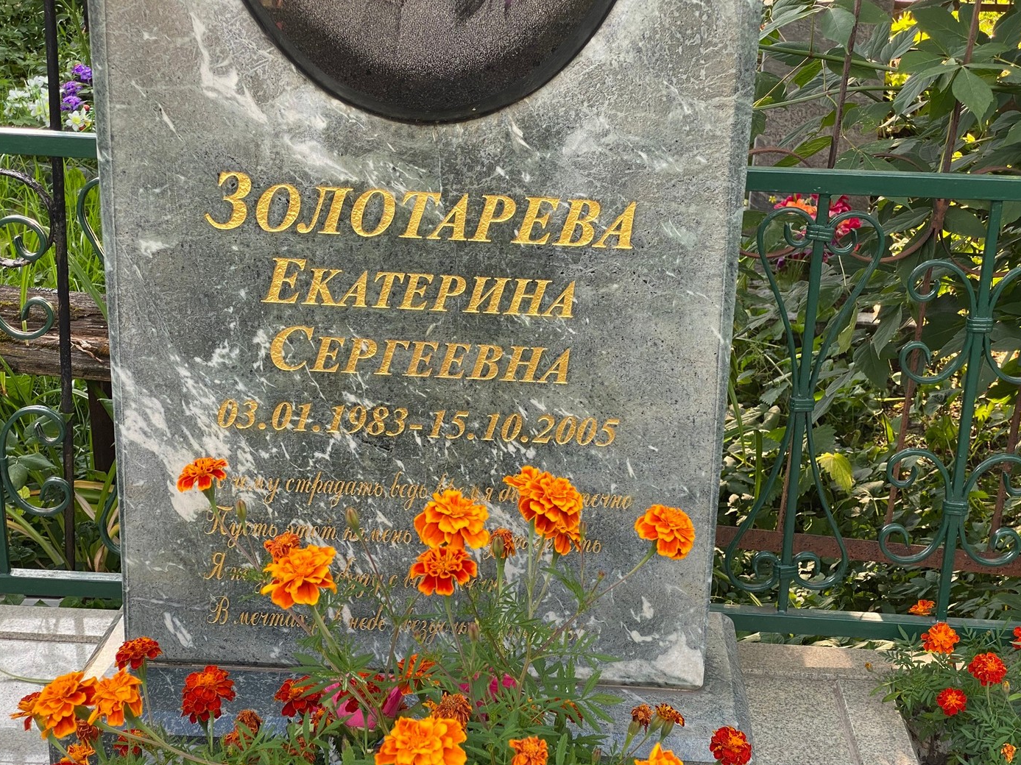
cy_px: 396
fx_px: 1593
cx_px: 522
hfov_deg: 35.5
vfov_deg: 27.0
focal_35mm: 54
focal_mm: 6
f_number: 2
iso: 32
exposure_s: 1/122
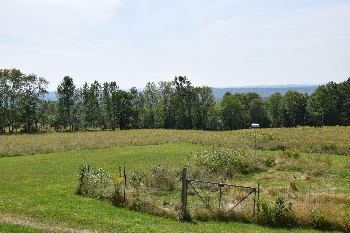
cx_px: 175
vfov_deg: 36.9
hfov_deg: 53.1
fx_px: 350
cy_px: 116
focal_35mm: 36
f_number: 10
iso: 200
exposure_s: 1/500
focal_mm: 24
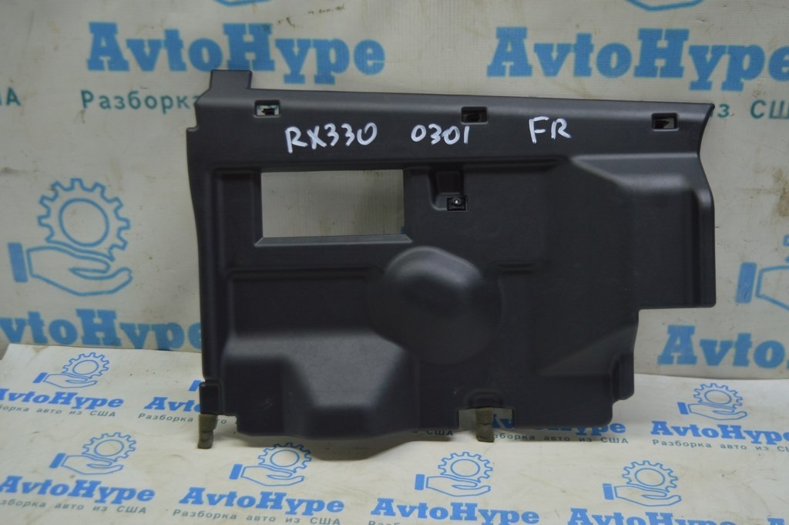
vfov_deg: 30.8
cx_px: 394
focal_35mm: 44
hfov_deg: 45.0
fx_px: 953
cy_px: 262
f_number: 4.2
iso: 400
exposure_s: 1/50
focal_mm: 29
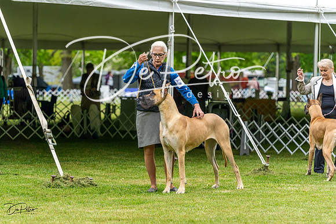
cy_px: 112
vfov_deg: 11.0
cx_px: 168
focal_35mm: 125
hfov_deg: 16.4
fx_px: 1167
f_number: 4
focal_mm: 125
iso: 640
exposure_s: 1/800
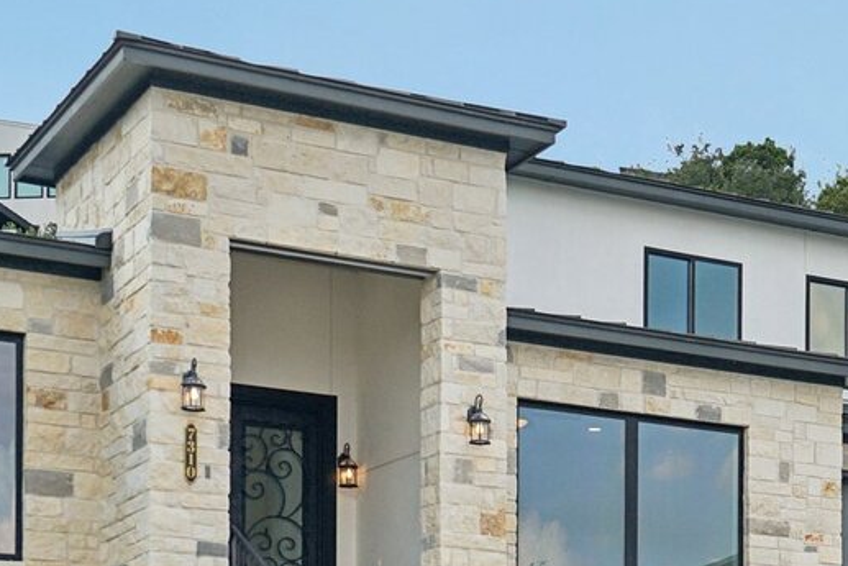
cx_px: 741
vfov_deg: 14.4
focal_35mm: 94
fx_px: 2215
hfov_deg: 21.3
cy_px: 548
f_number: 2.8
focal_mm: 30
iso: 200
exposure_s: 1/1600
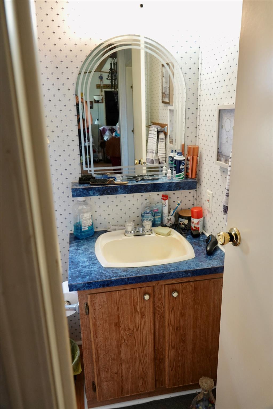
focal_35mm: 25
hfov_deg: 51.3
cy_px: 204
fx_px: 284
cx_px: 136
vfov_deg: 71.5
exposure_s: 1/30
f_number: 2.5
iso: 250
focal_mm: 9.3
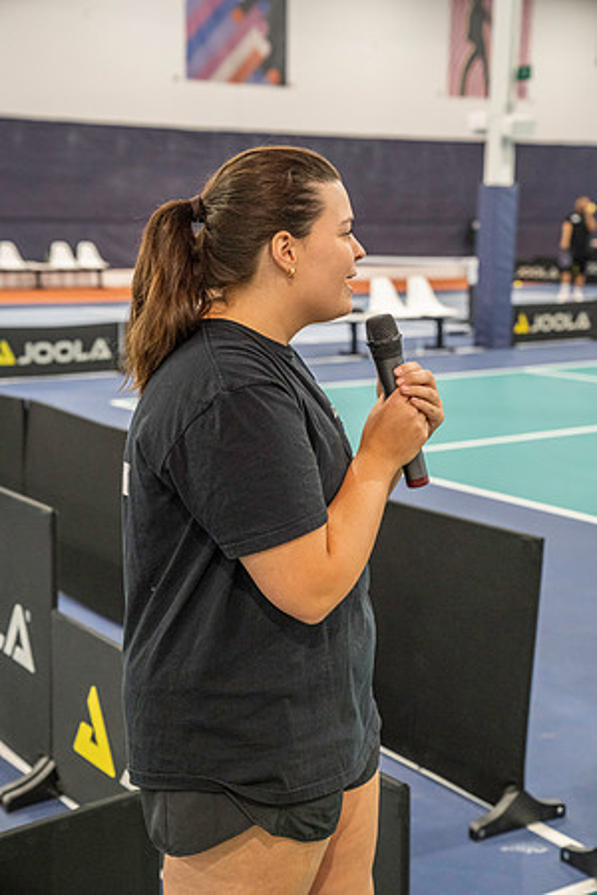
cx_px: 298
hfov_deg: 23.8
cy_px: 448
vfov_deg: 35.1
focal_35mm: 57
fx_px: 1418
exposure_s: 1/200
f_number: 4.5
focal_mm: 57
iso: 6400
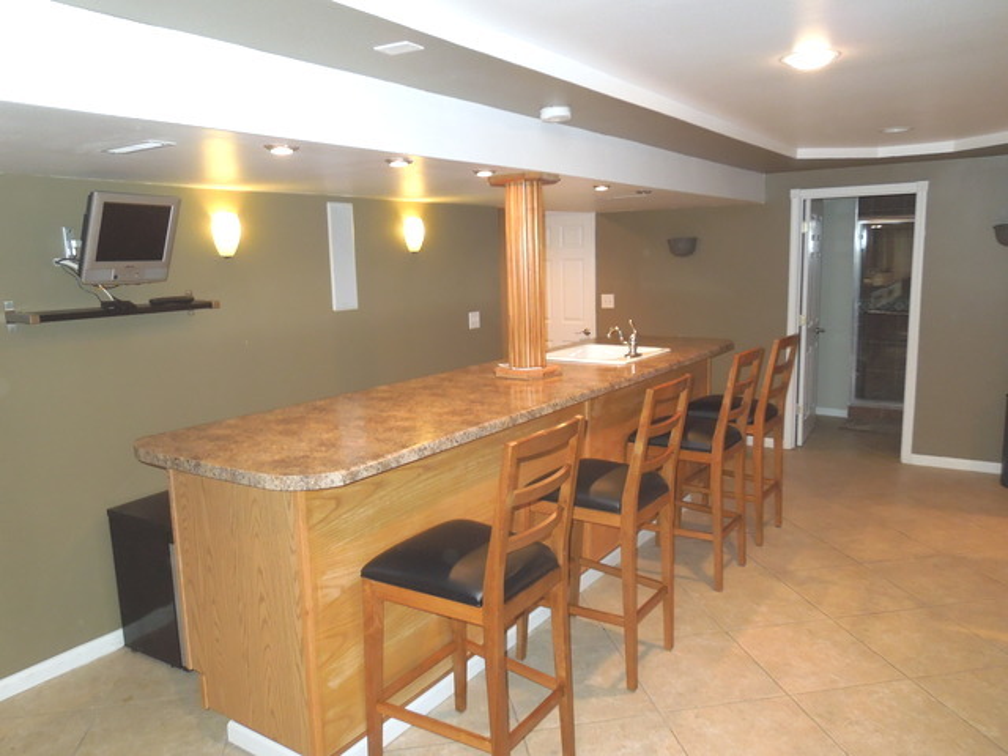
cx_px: 504
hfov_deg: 69.4
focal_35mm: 25
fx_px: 728
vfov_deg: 54.9
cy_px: 378
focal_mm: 4.5
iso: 500
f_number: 3.3
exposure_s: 1/30
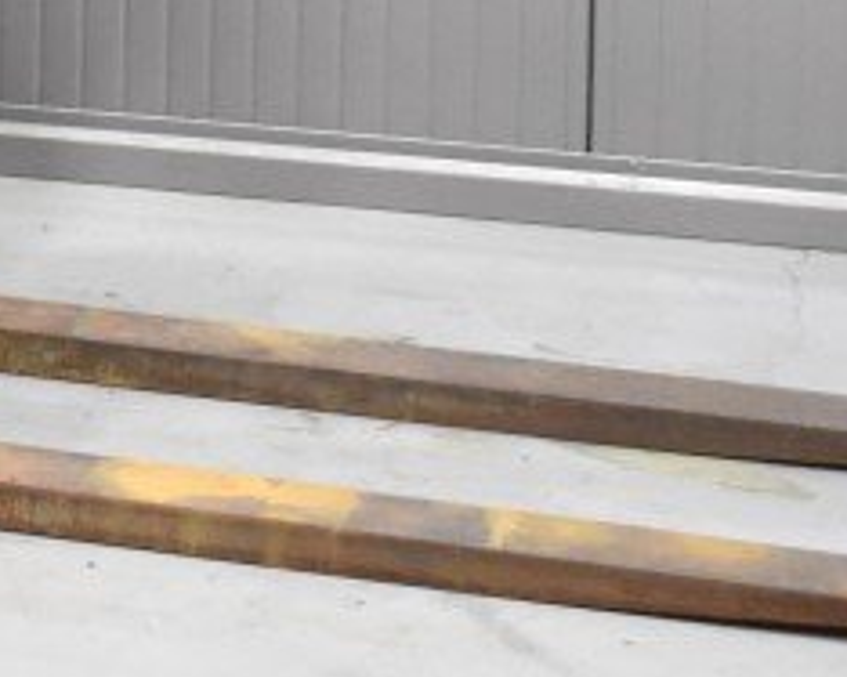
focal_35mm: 188
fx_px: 4711
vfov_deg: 7.9
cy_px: -684
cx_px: -966
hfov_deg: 9.5
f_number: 4
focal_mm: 26
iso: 1600
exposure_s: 1/40
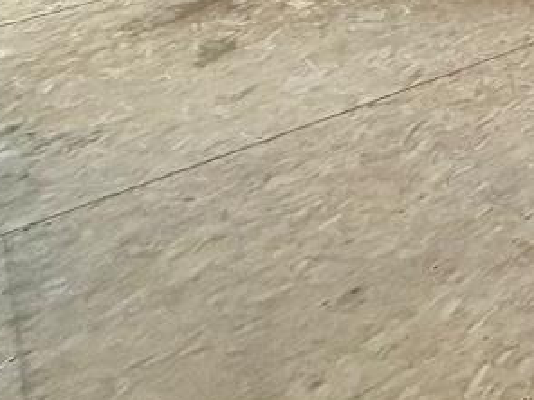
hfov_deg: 19.7
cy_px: -550
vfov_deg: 14.3
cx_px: 980
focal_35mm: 71
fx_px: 1095
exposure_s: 1/79
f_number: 2.2
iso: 320
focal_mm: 2.22
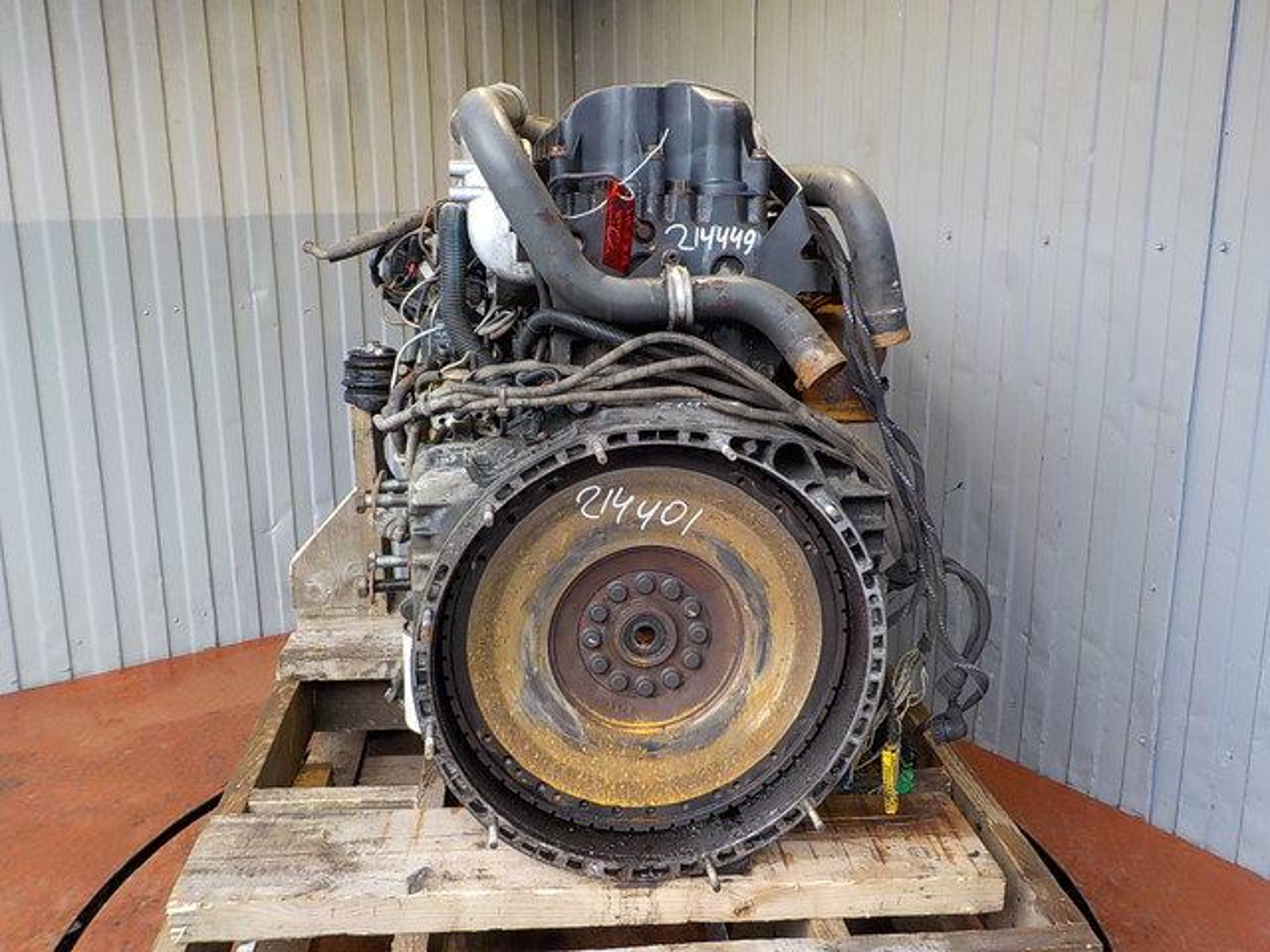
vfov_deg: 46.8
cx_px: 635
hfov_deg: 60.0
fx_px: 1101
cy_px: 476
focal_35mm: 30
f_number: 3.3
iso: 140
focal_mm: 4.1
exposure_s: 1/30
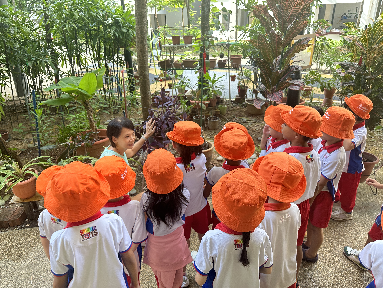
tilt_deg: -21.8
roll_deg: +2.6
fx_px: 266
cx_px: 192
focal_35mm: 24
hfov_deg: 71.6
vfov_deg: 56.8
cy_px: 144
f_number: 1.78
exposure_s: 1/121
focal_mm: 6.86
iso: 160
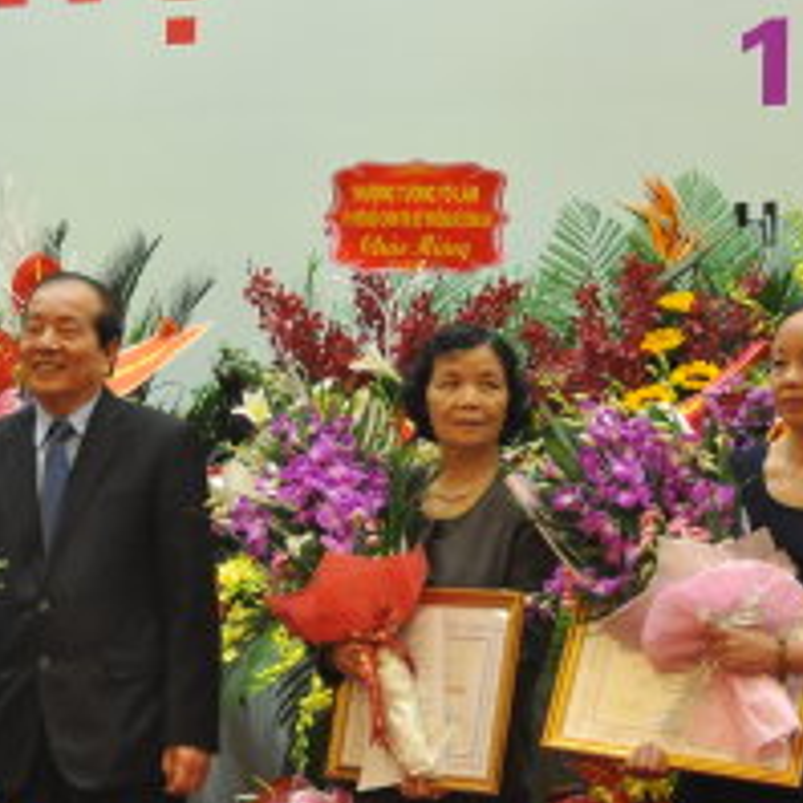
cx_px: 30
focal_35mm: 171
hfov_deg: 10.2
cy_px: 399
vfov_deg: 10.2
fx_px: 4488
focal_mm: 40
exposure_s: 1/50
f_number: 4.5
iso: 800
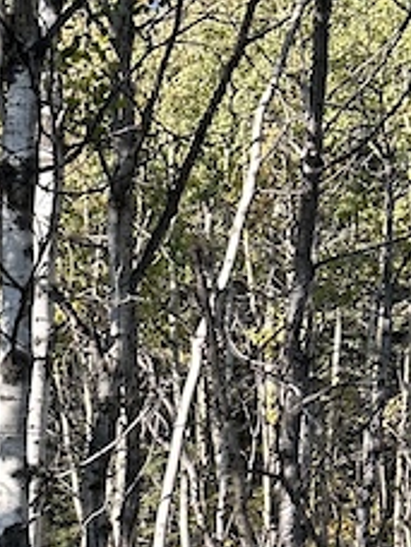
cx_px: -267
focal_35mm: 117
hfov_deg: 11.9
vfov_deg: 15.5
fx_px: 1852
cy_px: 828
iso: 50
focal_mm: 5.7
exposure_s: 1/526
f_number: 1.5
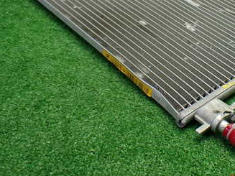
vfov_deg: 26.0
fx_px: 373
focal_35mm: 55
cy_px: 29
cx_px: 178
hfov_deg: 34.2
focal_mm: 5.4
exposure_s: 1/125
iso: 400
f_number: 2.3
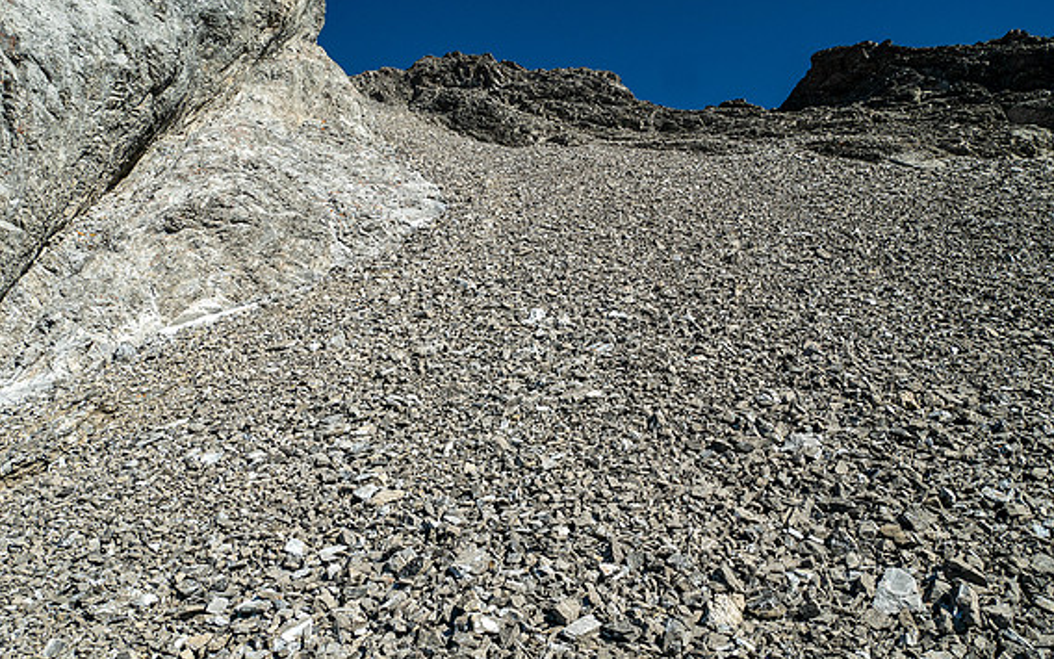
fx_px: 747
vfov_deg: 47.3
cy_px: 400
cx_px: 523
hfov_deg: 70.4
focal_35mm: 26
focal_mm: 12
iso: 200
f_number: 8
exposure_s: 1/640
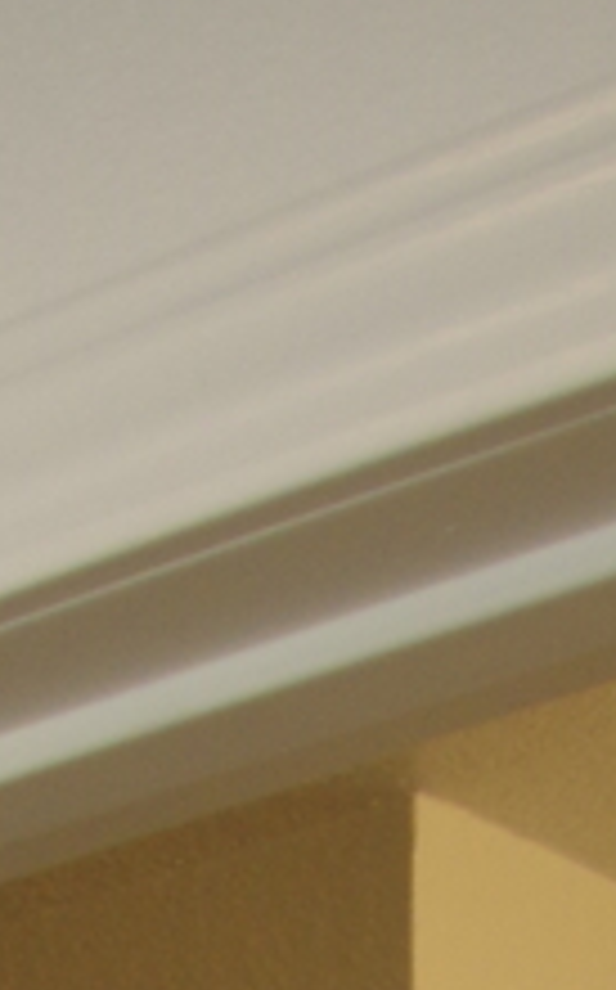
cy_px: 3434
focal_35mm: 203
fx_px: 5467
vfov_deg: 8.0
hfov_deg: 6.4
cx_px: 247
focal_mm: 18
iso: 400
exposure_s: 1/50
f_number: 3.5
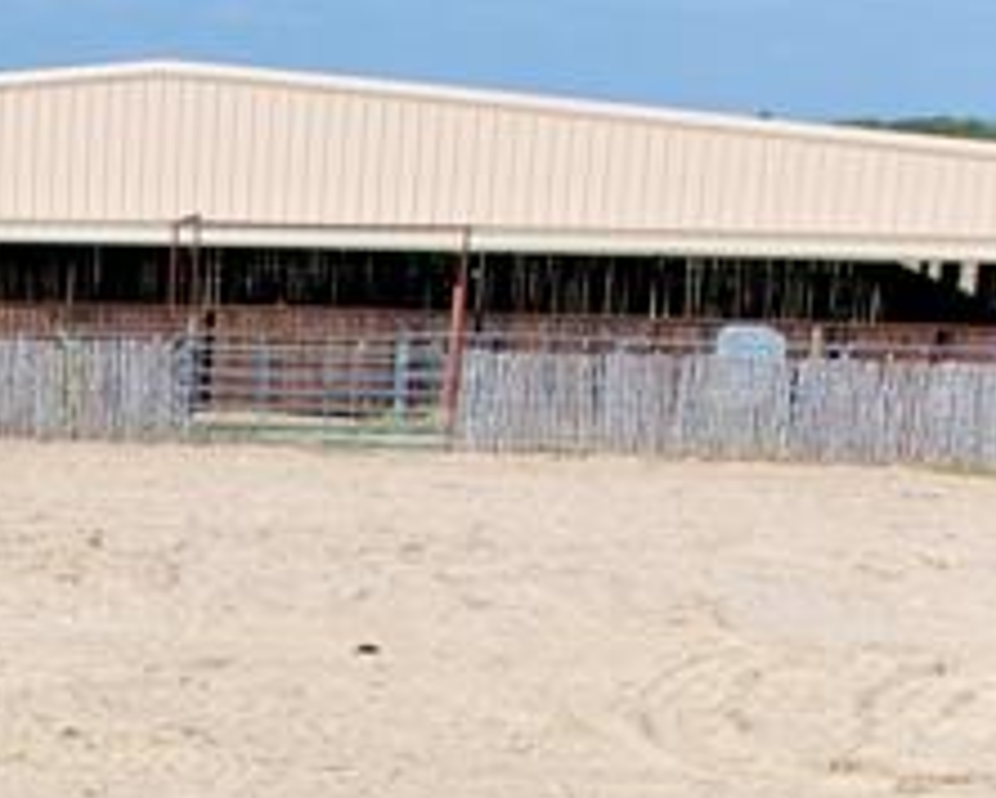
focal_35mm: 108
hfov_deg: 16.7
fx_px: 3186
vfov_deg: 13.3
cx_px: -323
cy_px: 1282
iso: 110
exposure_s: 1/50
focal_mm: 12.29
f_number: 2.8
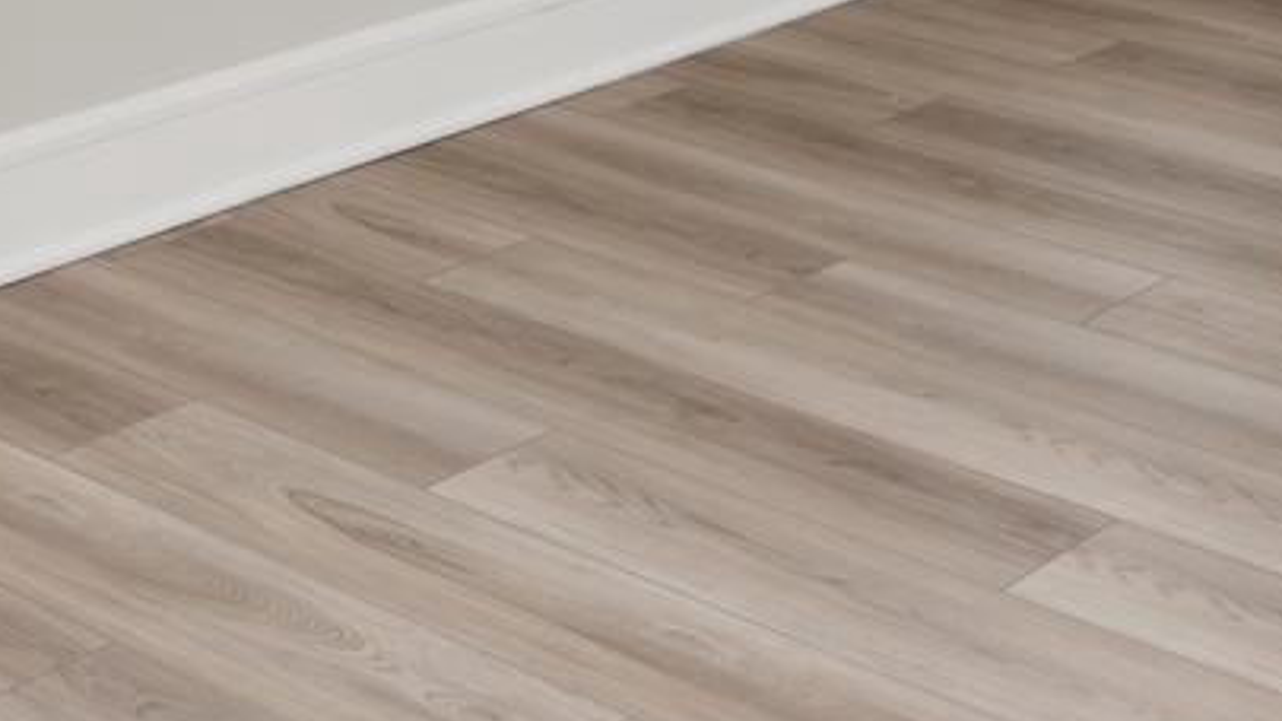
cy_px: -794
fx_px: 2889
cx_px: 847
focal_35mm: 85
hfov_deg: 24.9
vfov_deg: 12.3
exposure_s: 1/20
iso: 100
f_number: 8
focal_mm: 16
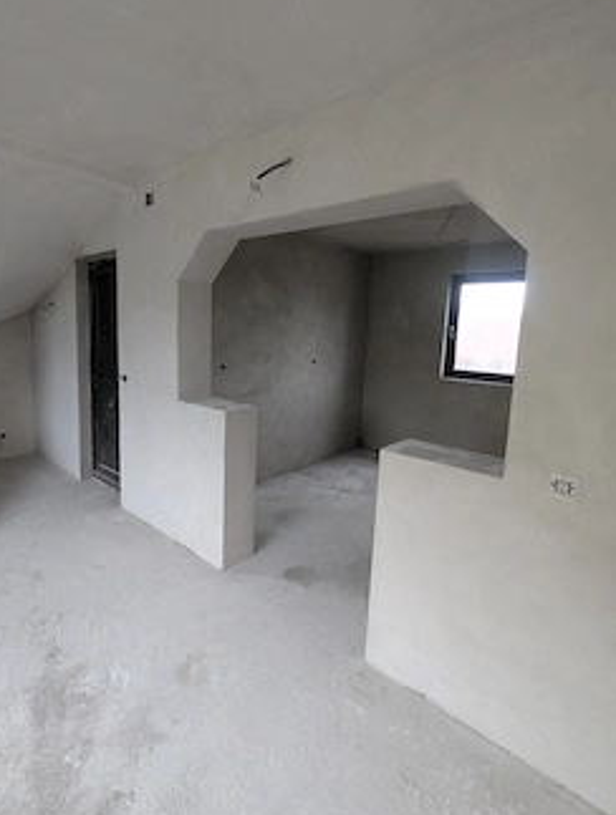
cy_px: 381
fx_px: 378
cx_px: 283
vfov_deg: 94.2
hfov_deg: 78.2
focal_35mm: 16
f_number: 2.2
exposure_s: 1/41.7
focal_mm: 1.95
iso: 51
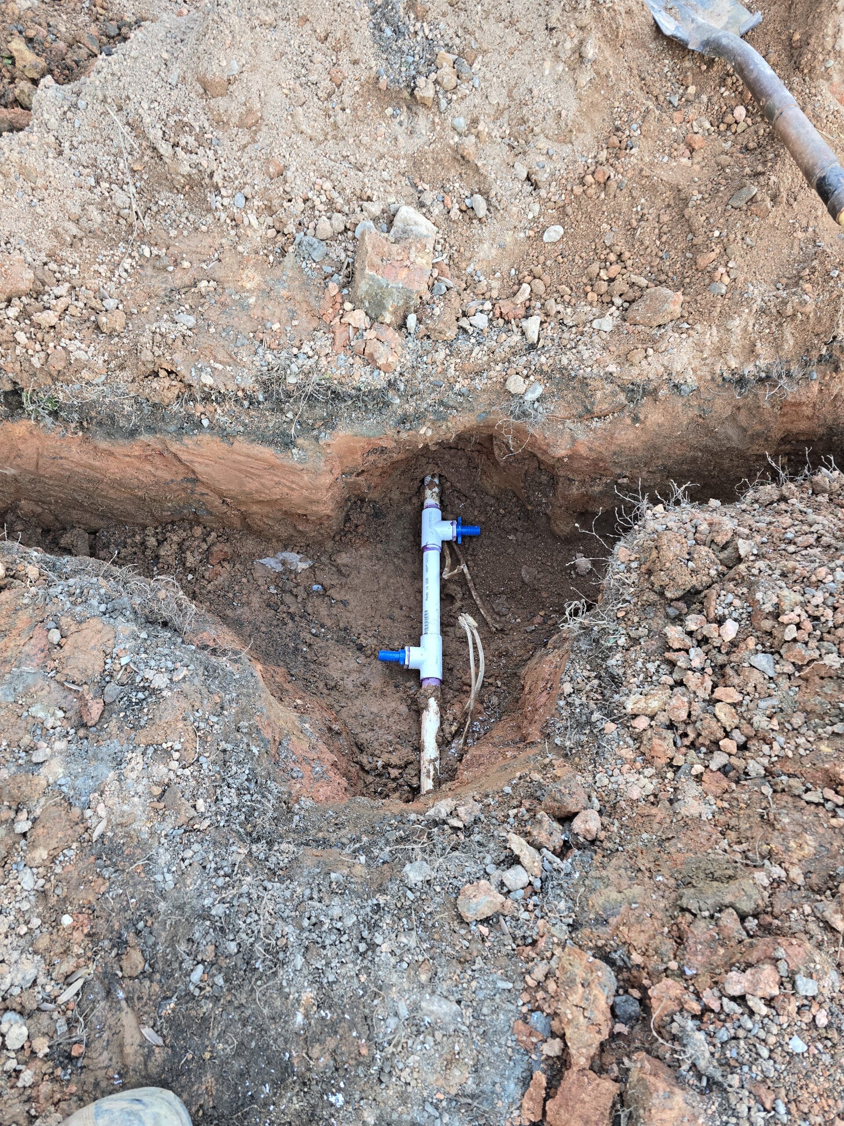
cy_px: 563
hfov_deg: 58.9
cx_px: 422
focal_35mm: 23
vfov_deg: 73.9
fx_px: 748
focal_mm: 6.3
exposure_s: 1/120
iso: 200
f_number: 1.7
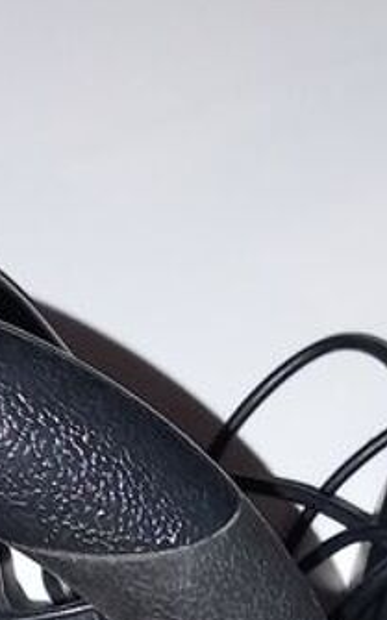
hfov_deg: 11.4
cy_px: 1023
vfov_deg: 16.2
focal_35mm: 114
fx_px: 1926
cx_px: 70
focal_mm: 4
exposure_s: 1/33.3
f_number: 1.8
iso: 250
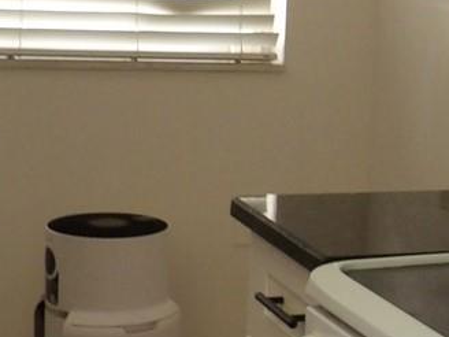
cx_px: 591
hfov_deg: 15.9
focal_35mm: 117
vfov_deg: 12.7
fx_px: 1518
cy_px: 160
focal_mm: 4.3
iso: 200
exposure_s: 1/25
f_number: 3.2
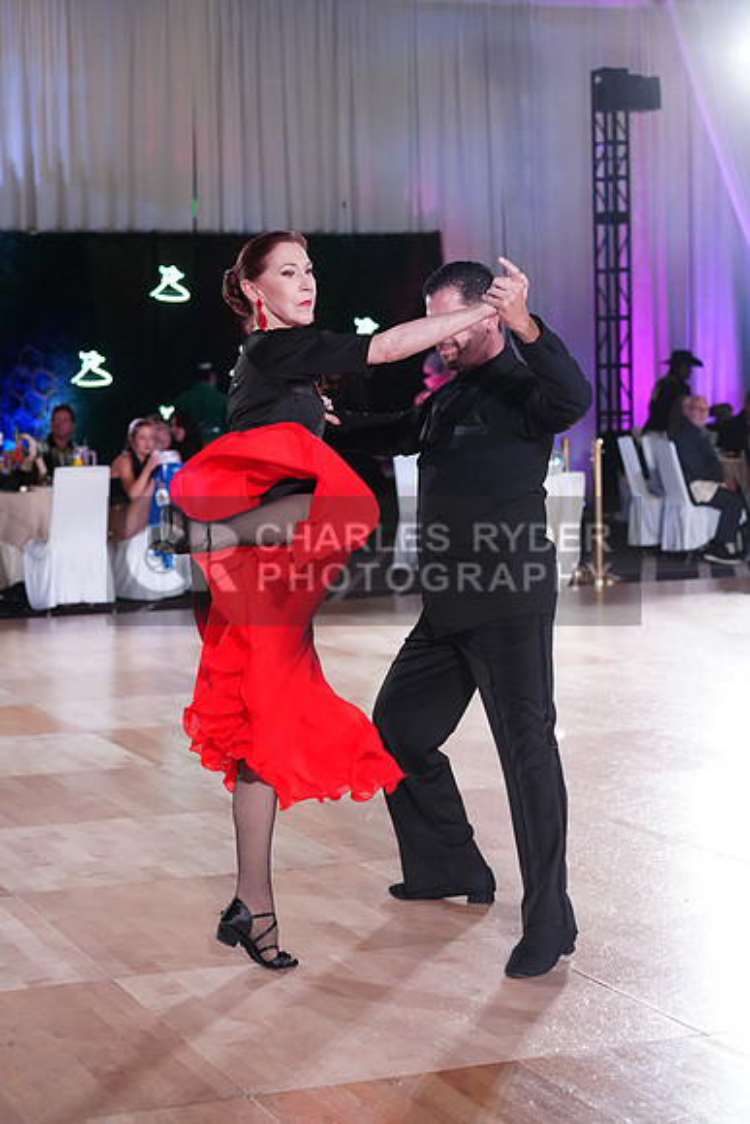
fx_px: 2186
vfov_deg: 28.8
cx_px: 375
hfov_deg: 19.5
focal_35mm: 70
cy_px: 562
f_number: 4
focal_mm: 70
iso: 3200
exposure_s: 1/400
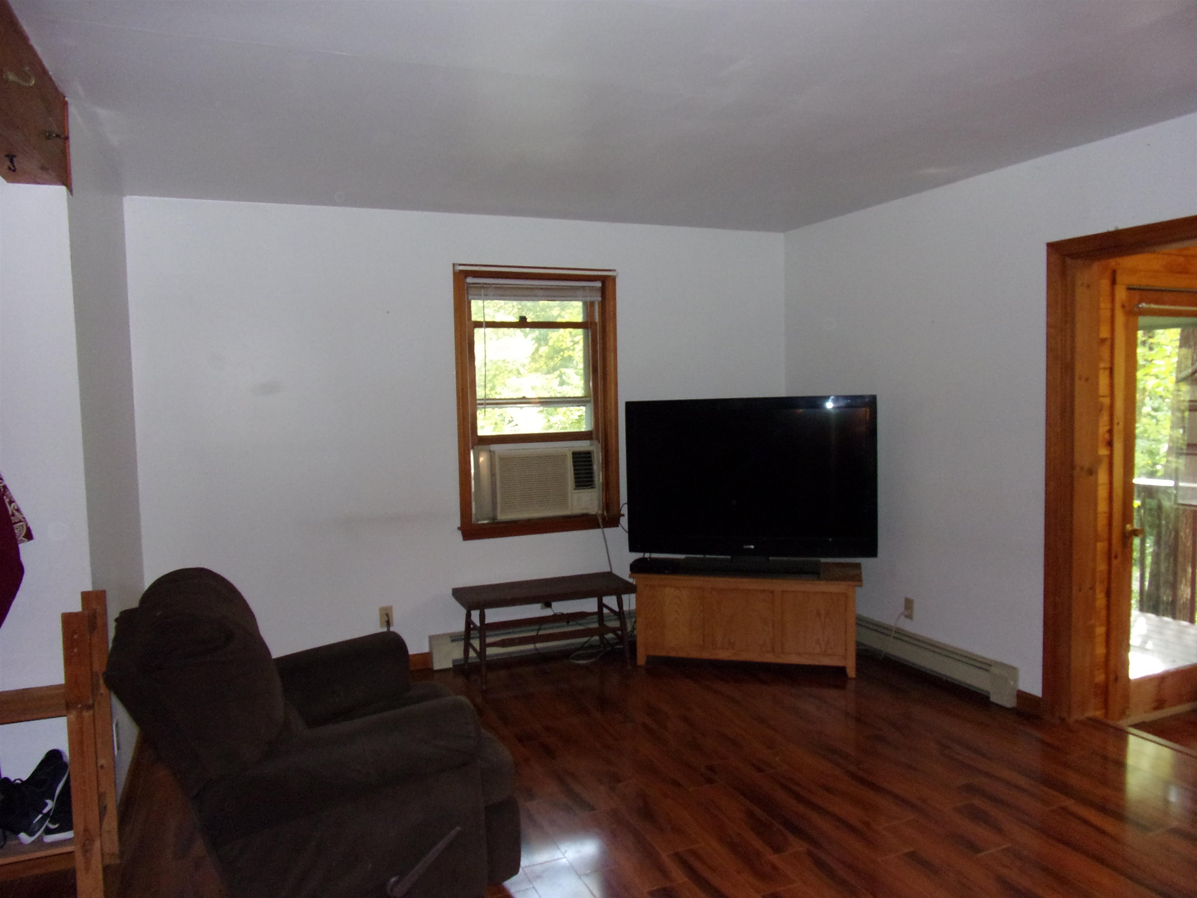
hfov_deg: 71.6
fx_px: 830
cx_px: 598
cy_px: 449
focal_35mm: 24
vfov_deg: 56.8
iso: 250
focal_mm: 4.3
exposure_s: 1/34
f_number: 3.3
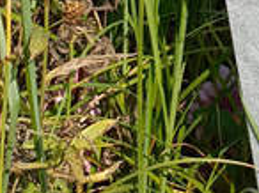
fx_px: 1023
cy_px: -66
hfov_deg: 12.1
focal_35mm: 137
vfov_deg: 10.5
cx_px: 584
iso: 119
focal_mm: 4.76
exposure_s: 1/932
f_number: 1.69
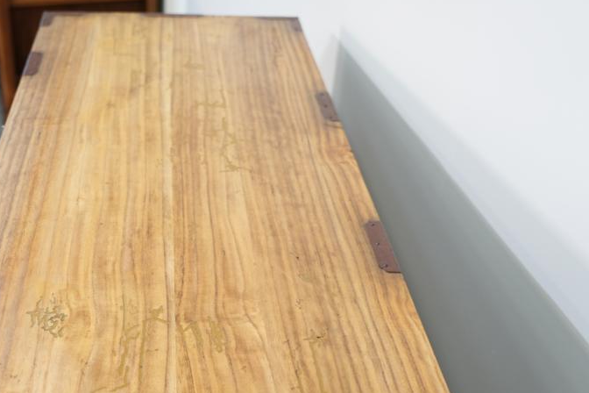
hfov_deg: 38.7
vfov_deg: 26.7
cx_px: 153
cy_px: 279
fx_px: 818
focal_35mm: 50
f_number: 4
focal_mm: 31
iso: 640
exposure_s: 1/40
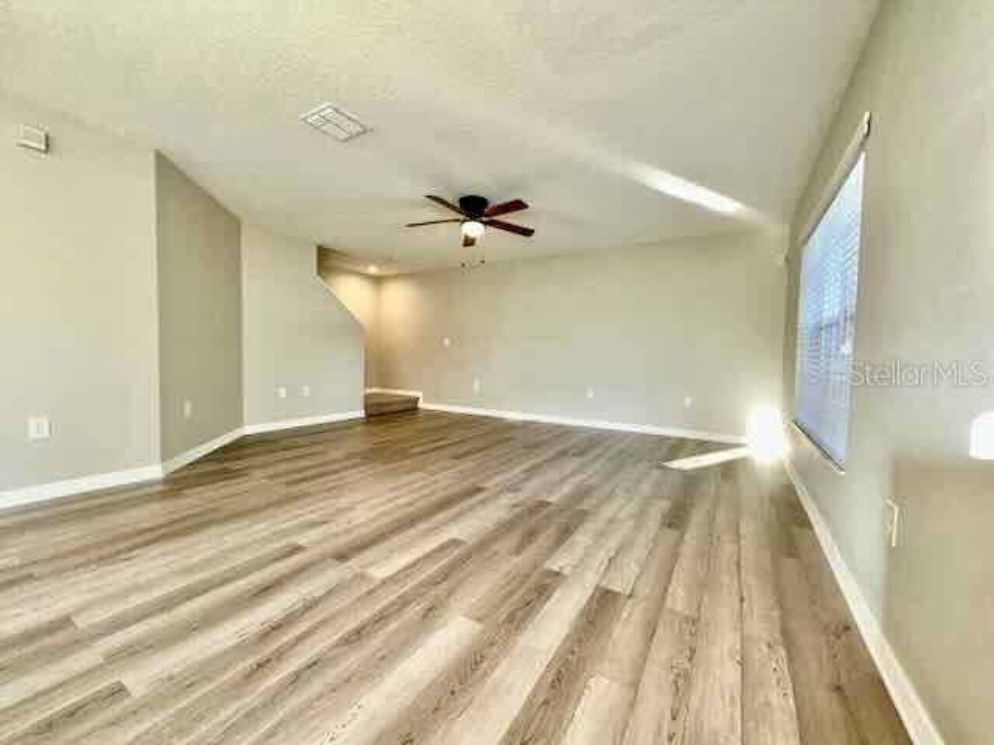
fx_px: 402
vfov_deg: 85.7
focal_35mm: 14
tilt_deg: -3.1
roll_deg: +0.8
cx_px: 497
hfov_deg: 102.1
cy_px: 372
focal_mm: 2.22
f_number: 2.2
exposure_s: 1/120
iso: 500
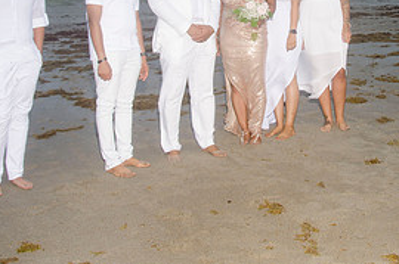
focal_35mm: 58
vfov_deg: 22.6
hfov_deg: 34.3
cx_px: 260
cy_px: 15
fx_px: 642
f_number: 5.6
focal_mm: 18
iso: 100
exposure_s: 1/60
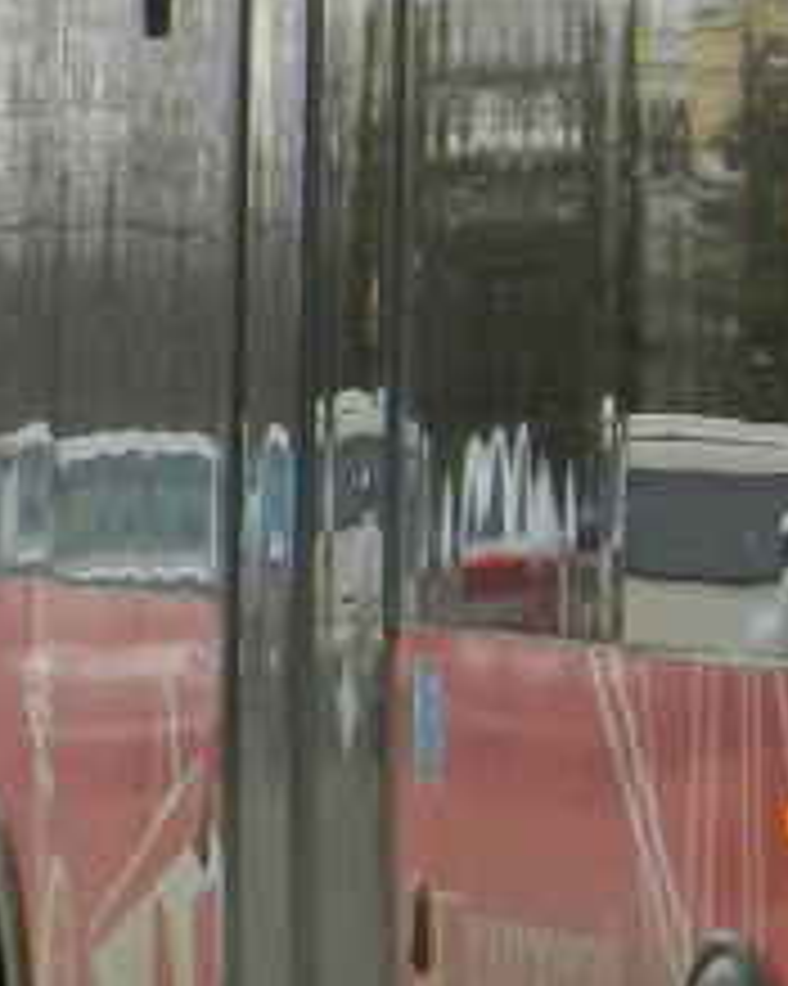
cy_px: 338
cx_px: 1945
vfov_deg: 2.7
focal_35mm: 719
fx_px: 20975
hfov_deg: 2.1
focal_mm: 20.5
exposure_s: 1/200
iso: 200
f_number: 5
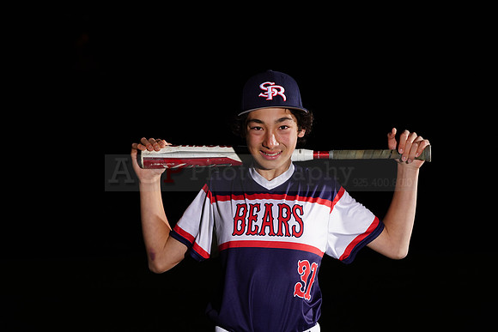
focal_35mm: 158
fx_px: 2186
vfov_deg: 8.7
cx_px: 249
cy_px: 166
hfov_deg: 13.0
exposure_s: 1/125
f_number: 9
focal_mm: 158
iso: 400
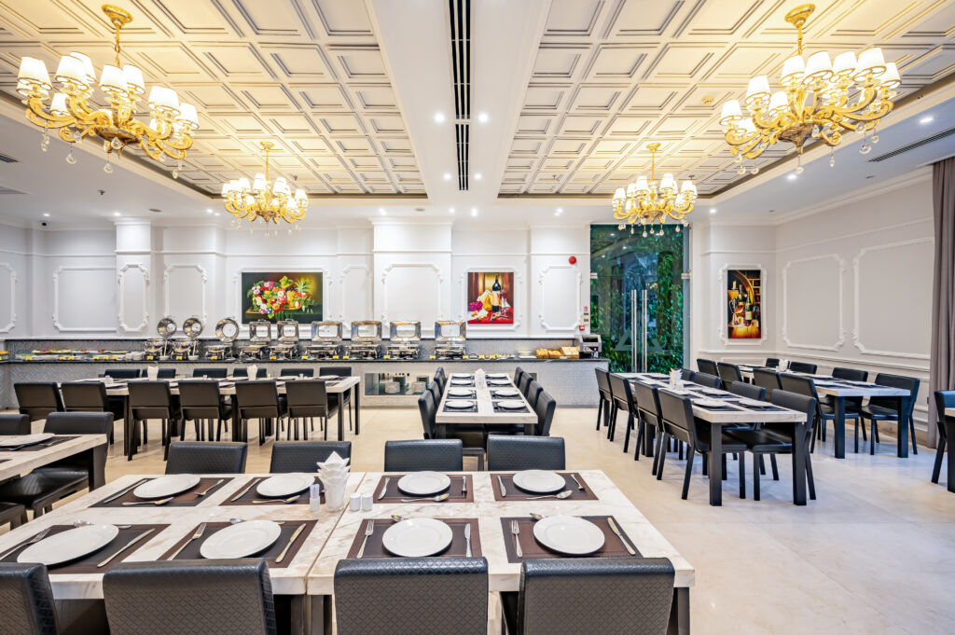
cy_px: 318
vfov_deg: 77.2
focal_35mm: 15
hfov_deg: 100.4
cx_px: 478
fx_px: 398
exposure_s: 1/25
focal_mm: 15
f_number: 10
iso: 200
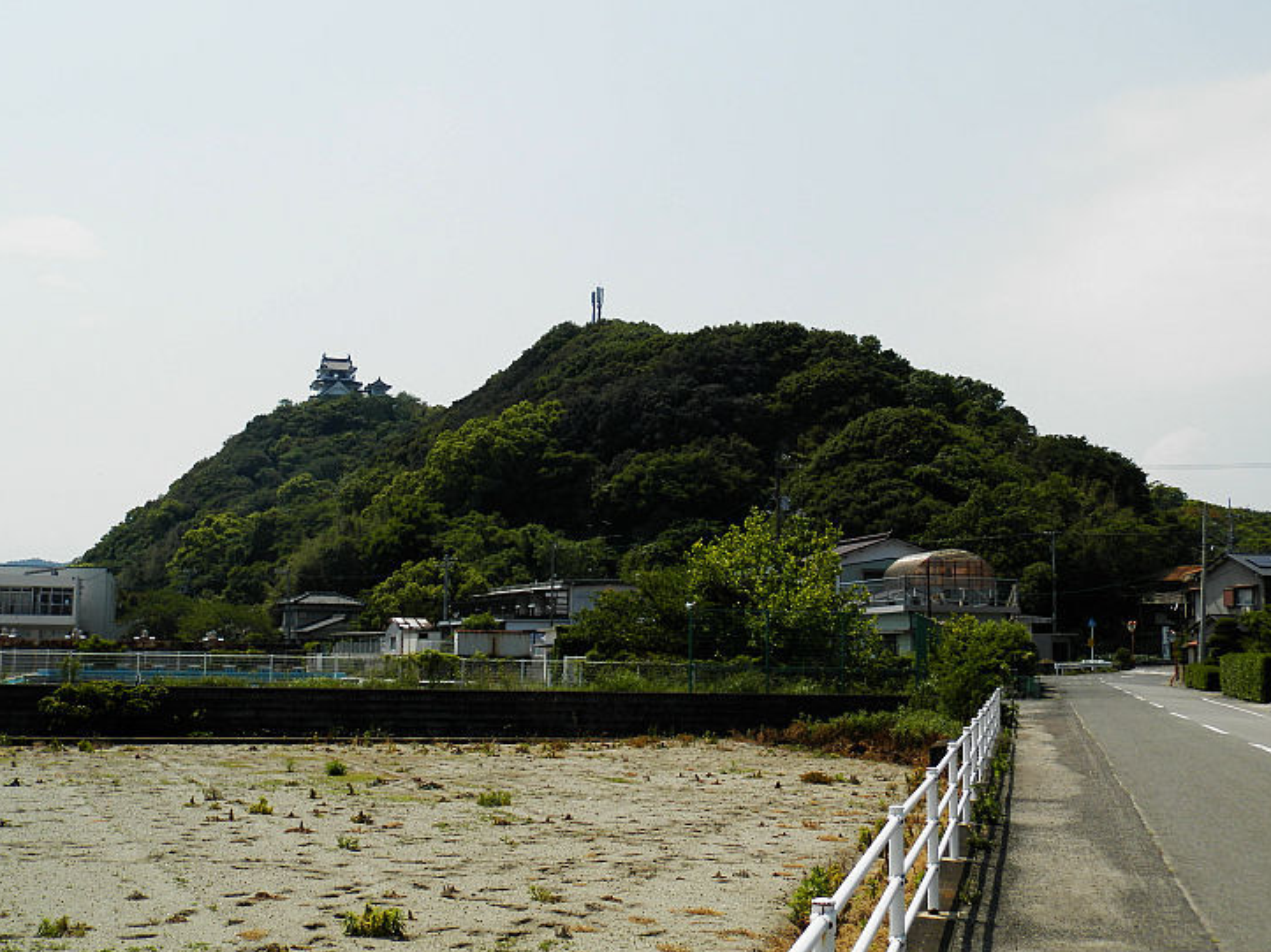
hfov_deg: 37.5
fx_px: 1872
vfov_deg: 28.5
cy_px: 440
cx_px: 628
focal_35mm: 51
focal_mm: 8.2
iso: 80
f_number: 10.2
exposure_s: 1/160
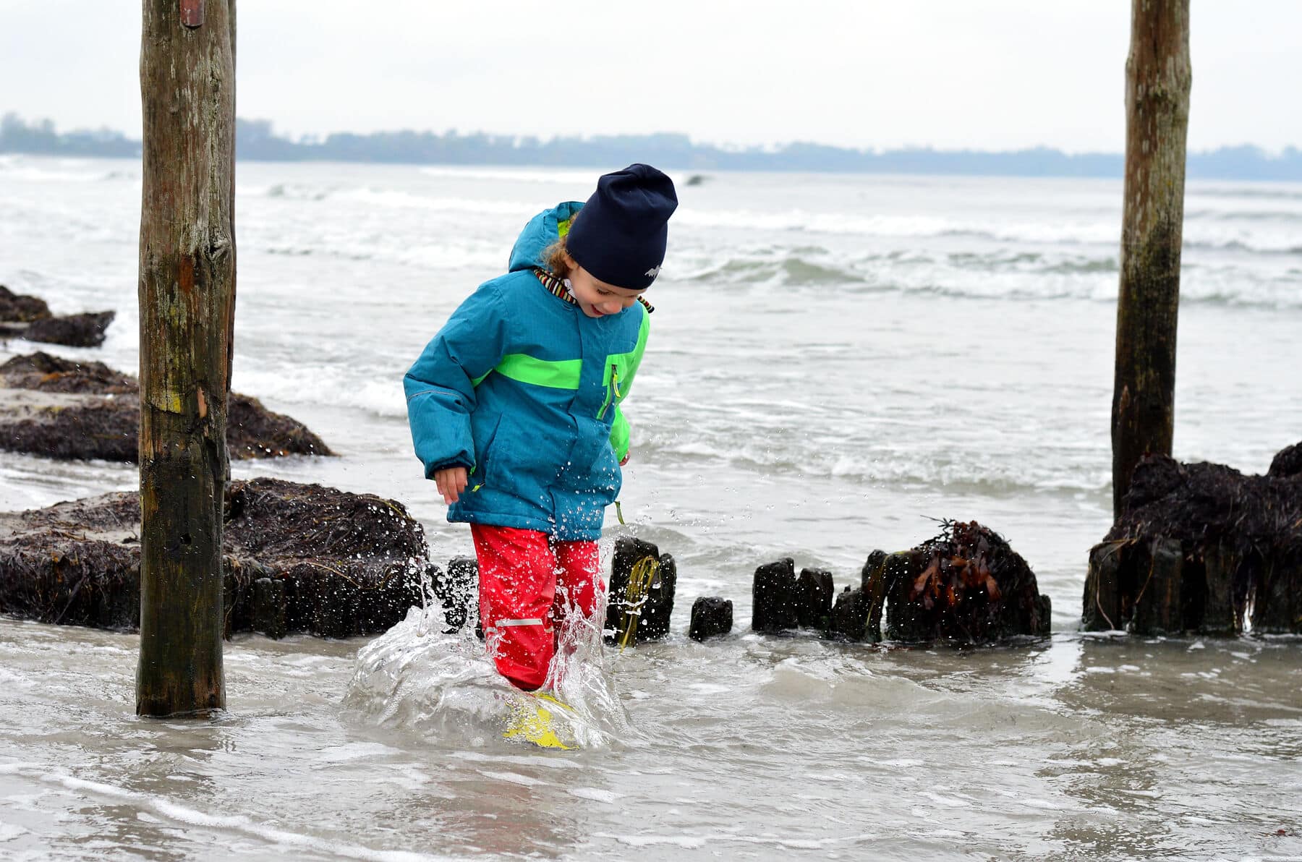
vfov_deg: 18.1
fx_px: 2707
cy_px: 431
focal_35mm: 75
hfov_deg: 27.0
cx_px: 651
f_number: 5
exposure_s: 1/1000
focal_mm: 50
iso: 320
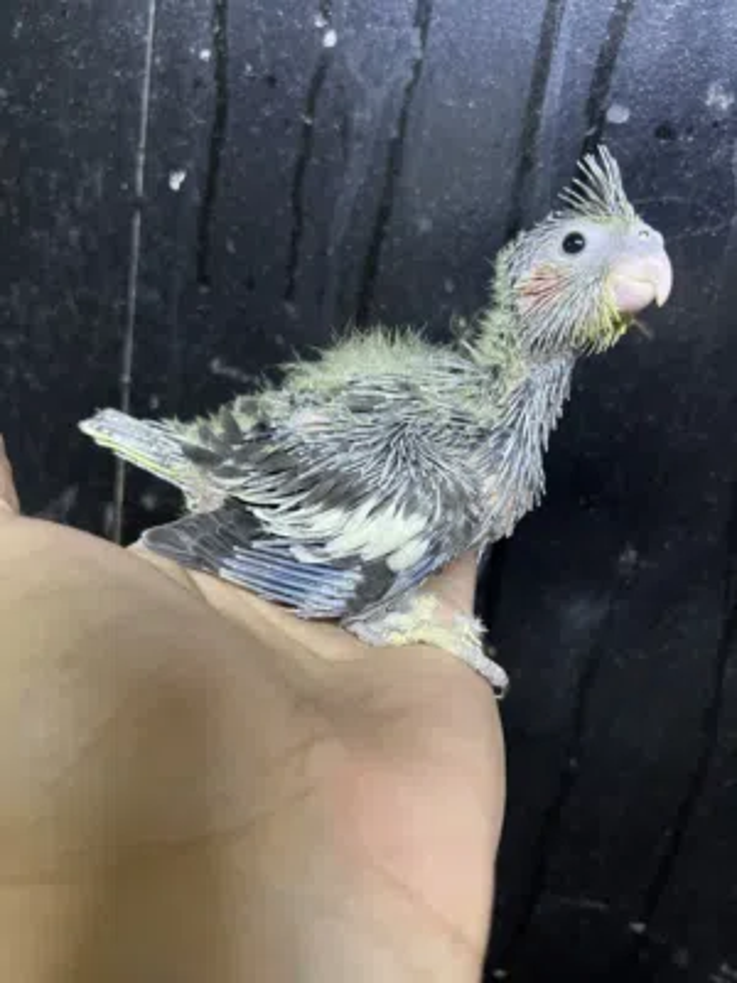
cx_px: 368
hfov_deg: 53.1
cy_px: 492
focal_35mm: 26
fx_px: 738
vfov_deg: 67.3
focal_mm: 5.7
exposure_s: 1/33
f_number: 1.5
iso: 400
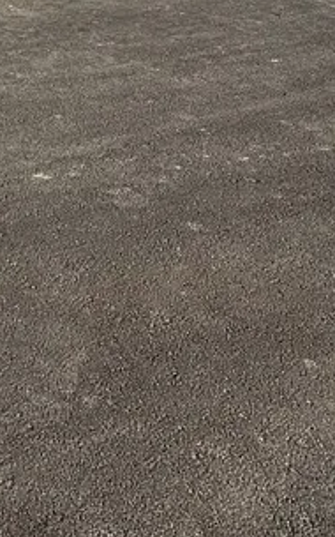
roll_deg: +1.2
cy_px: -200
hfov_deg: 22.2
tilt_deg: -1.3
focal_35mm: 50
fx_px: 730
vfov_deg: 29.9
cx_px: -138
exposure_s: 1/2506
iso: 50
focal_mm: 2.22
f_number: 2.2
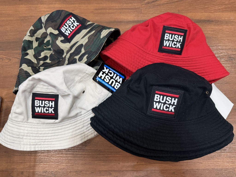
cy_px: 88
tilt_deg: -79.1
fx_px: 164
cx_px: 118
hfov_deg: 71.6
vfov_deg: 56.8
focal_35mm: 24
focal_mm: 6.76
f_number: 1.78
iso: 800
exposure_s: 1/40
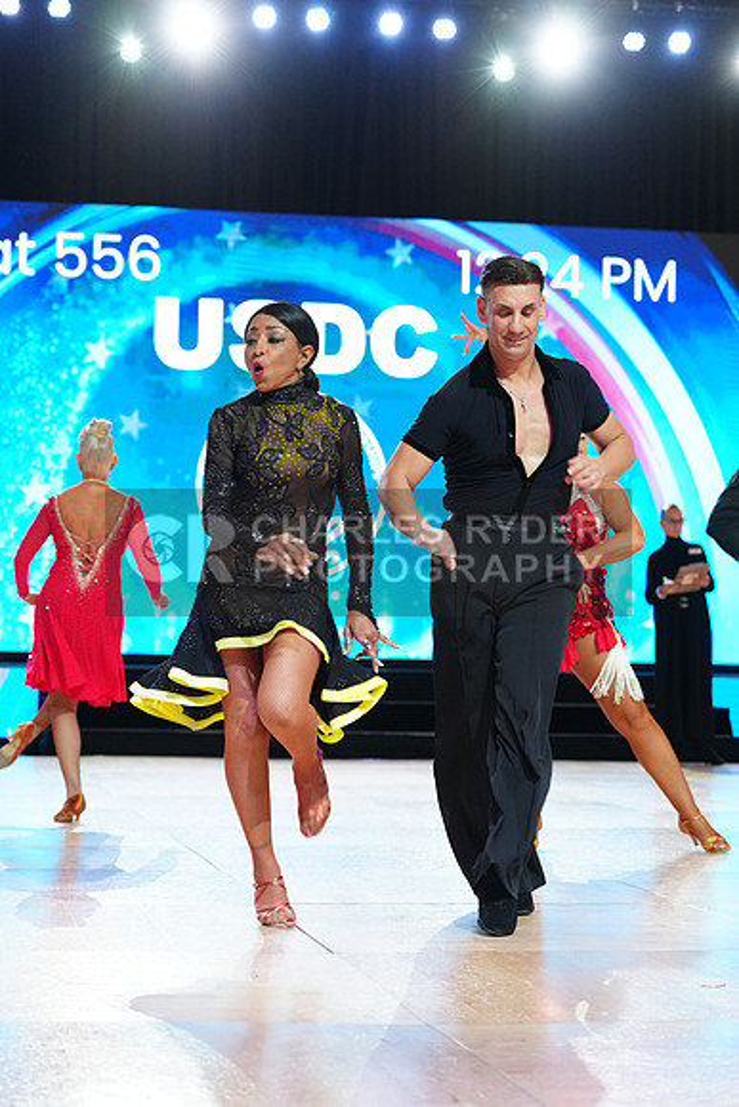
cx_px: 370
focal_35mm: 83
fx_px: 2554
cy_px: 554
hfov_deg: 16.5
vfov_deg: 24.5
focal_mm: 83
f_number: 4
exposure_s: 1/250
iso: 2500
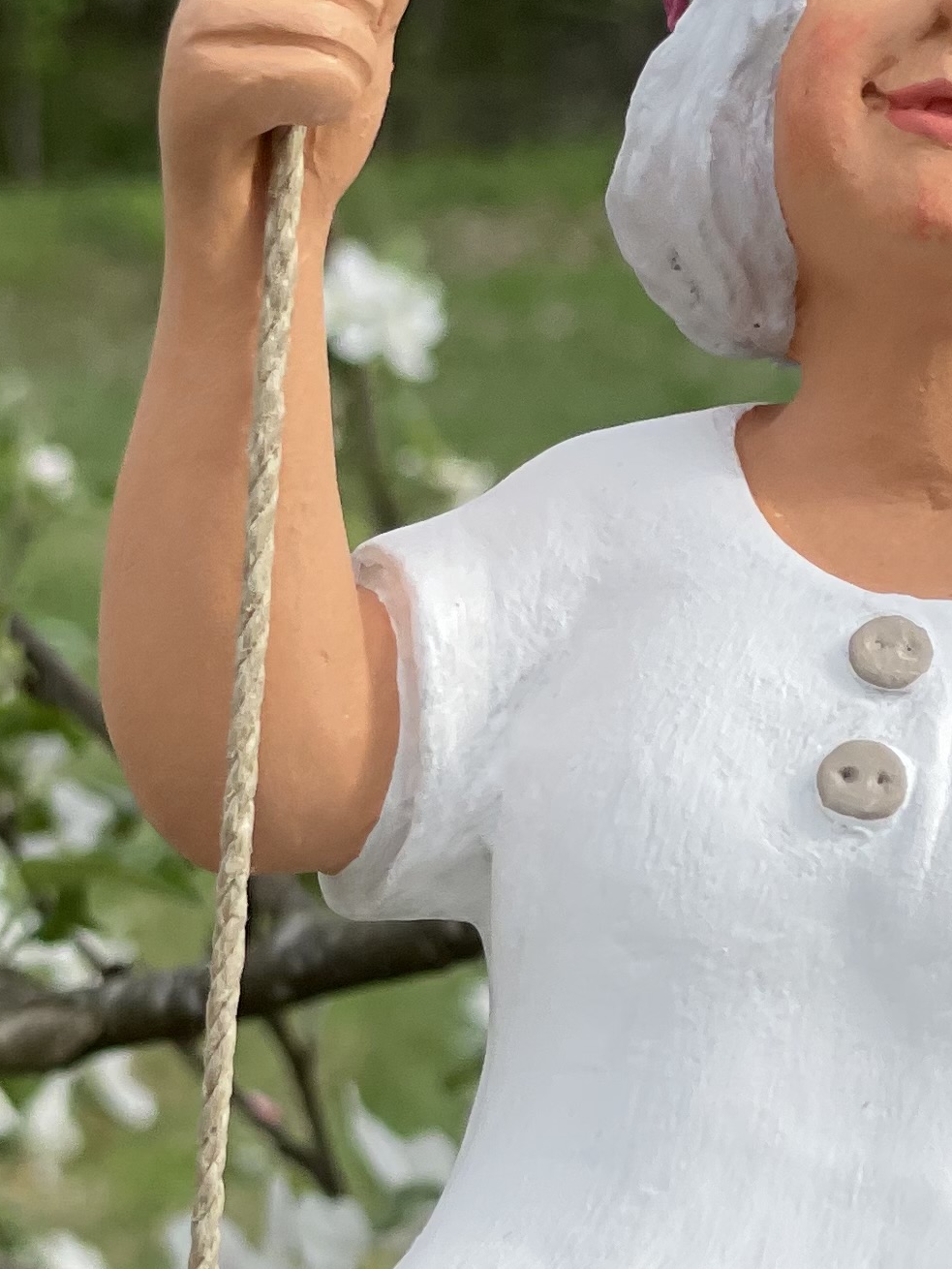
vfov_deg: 12.2
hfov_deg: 9.3
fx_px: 5865
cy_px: 1179
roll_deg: +1.9
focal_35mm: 160
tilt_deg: -8.3
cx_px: 729
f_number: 2
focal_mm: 6
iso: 32
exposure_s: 1/623
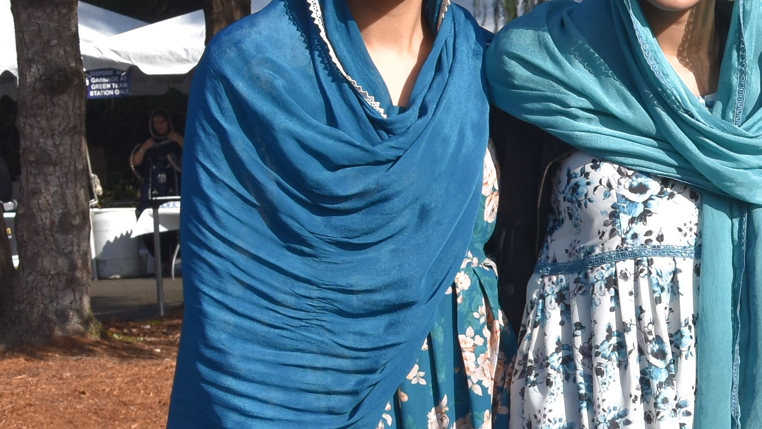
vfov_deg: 9.1
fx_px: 2665
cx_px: 1276
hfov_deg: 14.7
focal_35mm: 132
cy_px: 434
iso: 160
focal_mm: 23
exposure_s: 1/500
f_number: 8
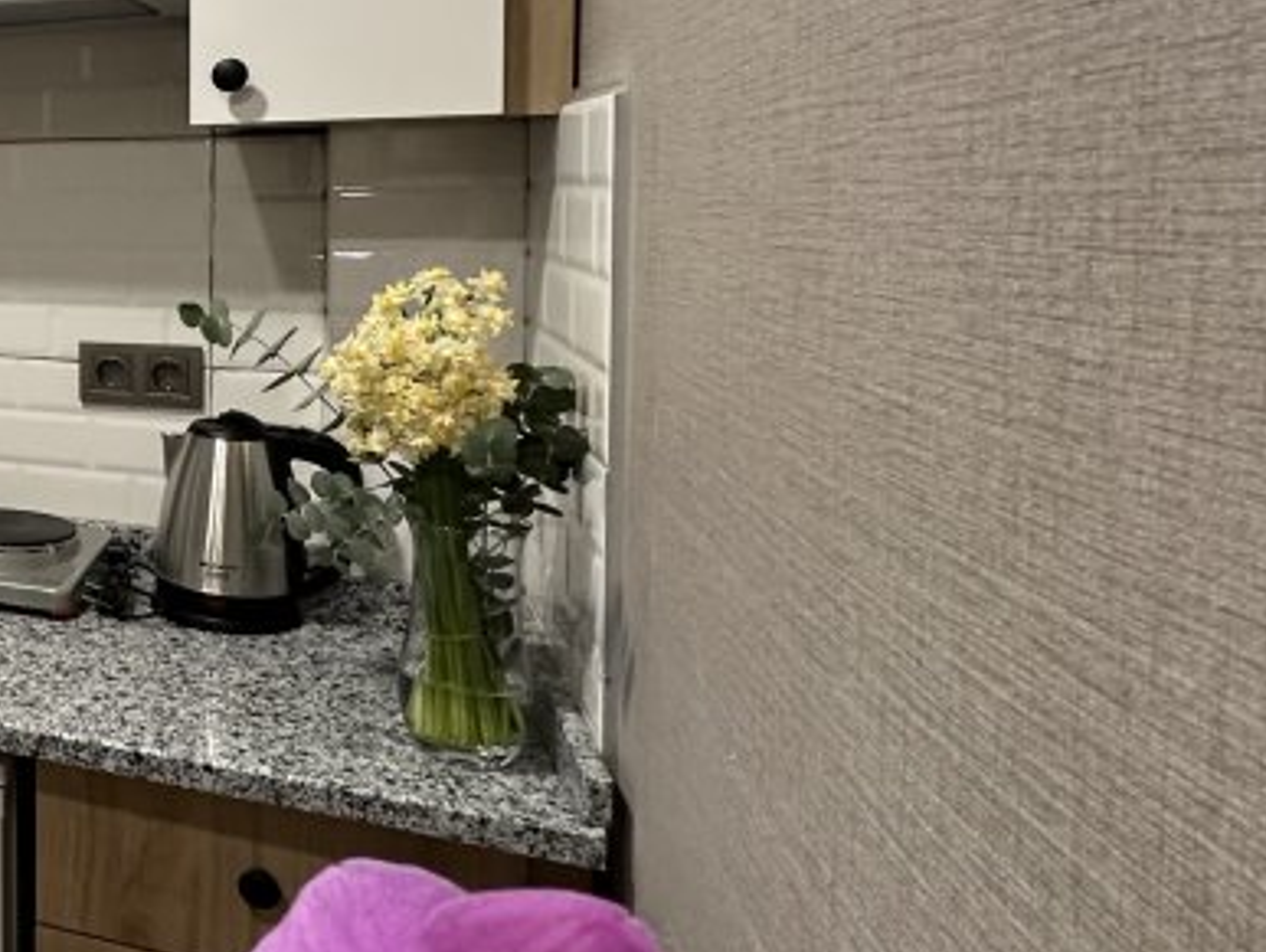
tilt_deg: -3.4
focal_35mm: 37
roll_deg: +0.6
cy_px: 255
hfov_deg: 35.5
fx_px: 1354
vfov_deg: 37.9
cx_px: -350
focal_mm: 2.22
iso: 200
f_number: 2.2
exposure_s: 1/50
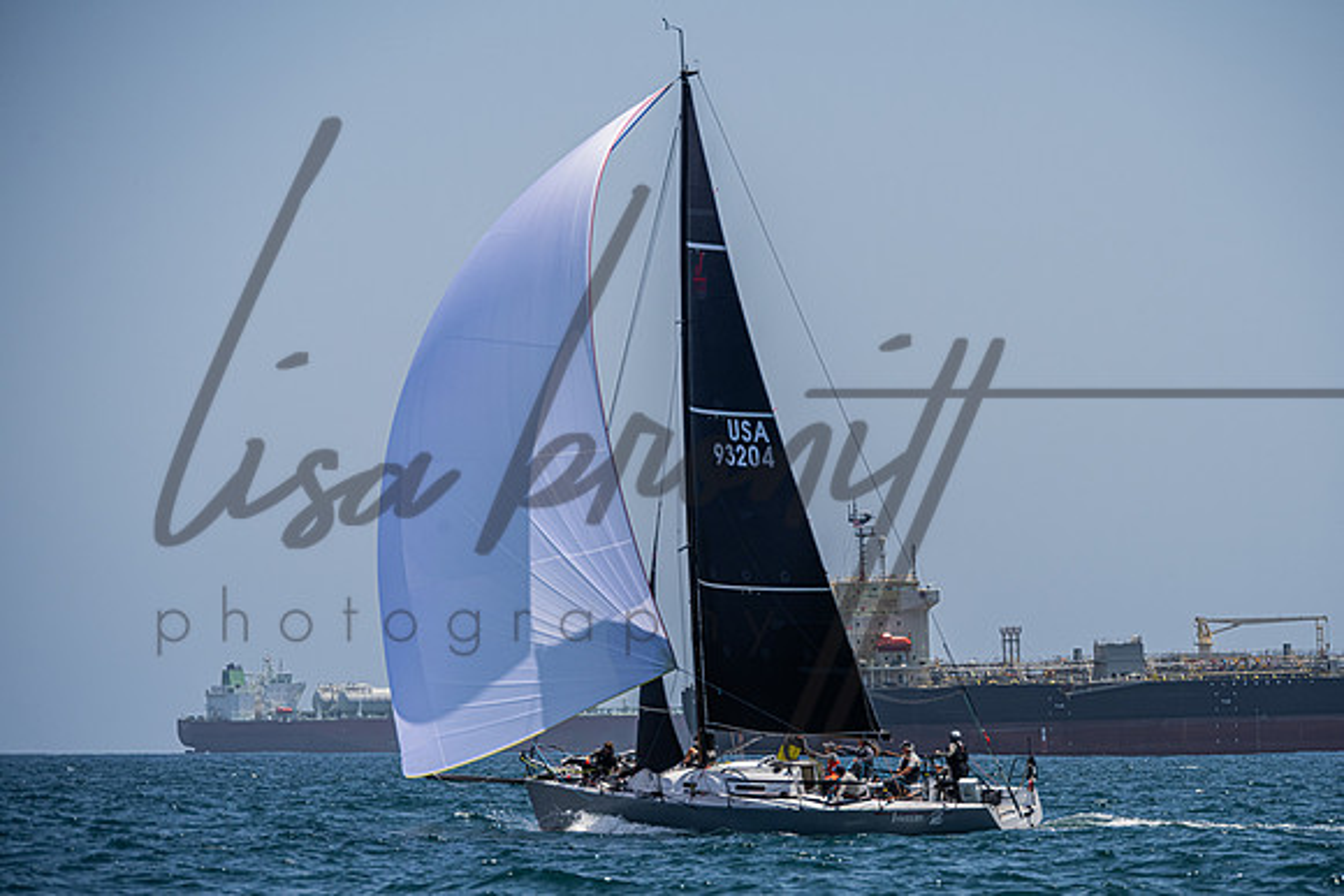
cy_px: 498
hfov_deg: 8.7
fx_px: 8858
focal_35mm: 237
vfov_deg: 5.8
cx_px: 723
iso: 400
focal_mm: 210
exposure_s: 1/2000
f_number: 8
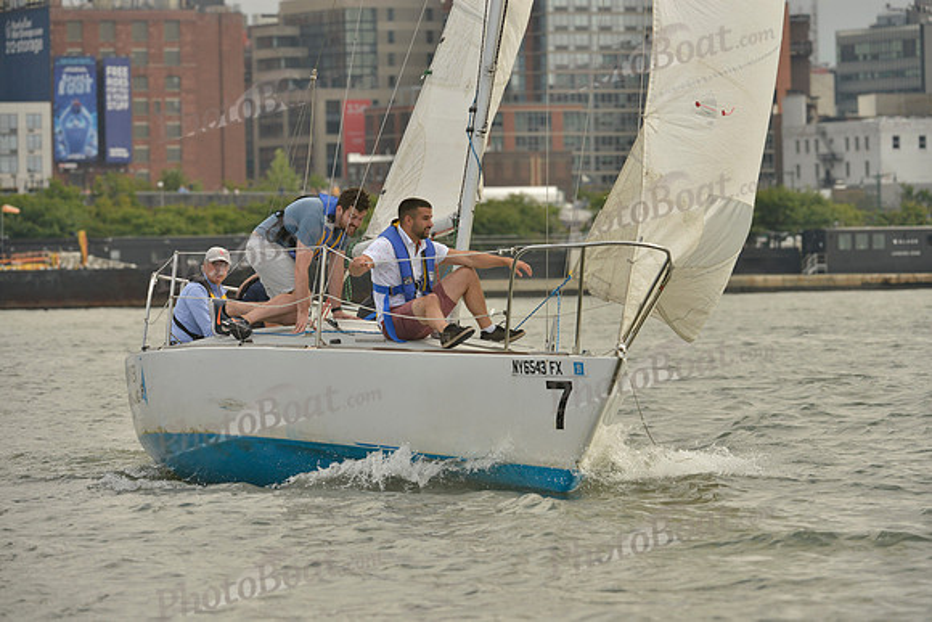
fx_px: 5697
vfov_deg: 6.2
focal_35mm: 220
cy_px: 311
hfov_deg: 9.4
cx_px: 466
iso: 400
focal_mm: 220
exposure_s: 1/1250
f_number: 8
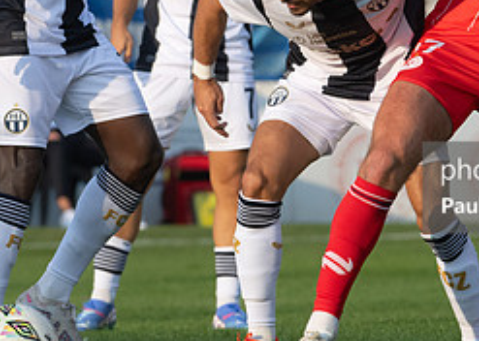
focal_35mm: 911
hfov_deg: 2.2
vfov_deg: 1.6
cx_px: 285
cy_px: 38
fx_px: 12383
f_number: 8
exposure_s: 1/1250
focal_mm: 300
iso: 800
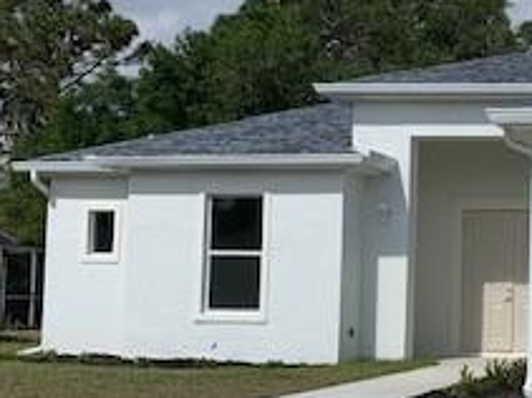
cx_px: 623
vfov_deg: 18.6
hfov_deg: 22.9
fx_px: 1213
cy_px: 222
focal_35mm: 79
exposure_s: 1/4902
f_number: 1.8
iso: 25
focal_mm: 4.25
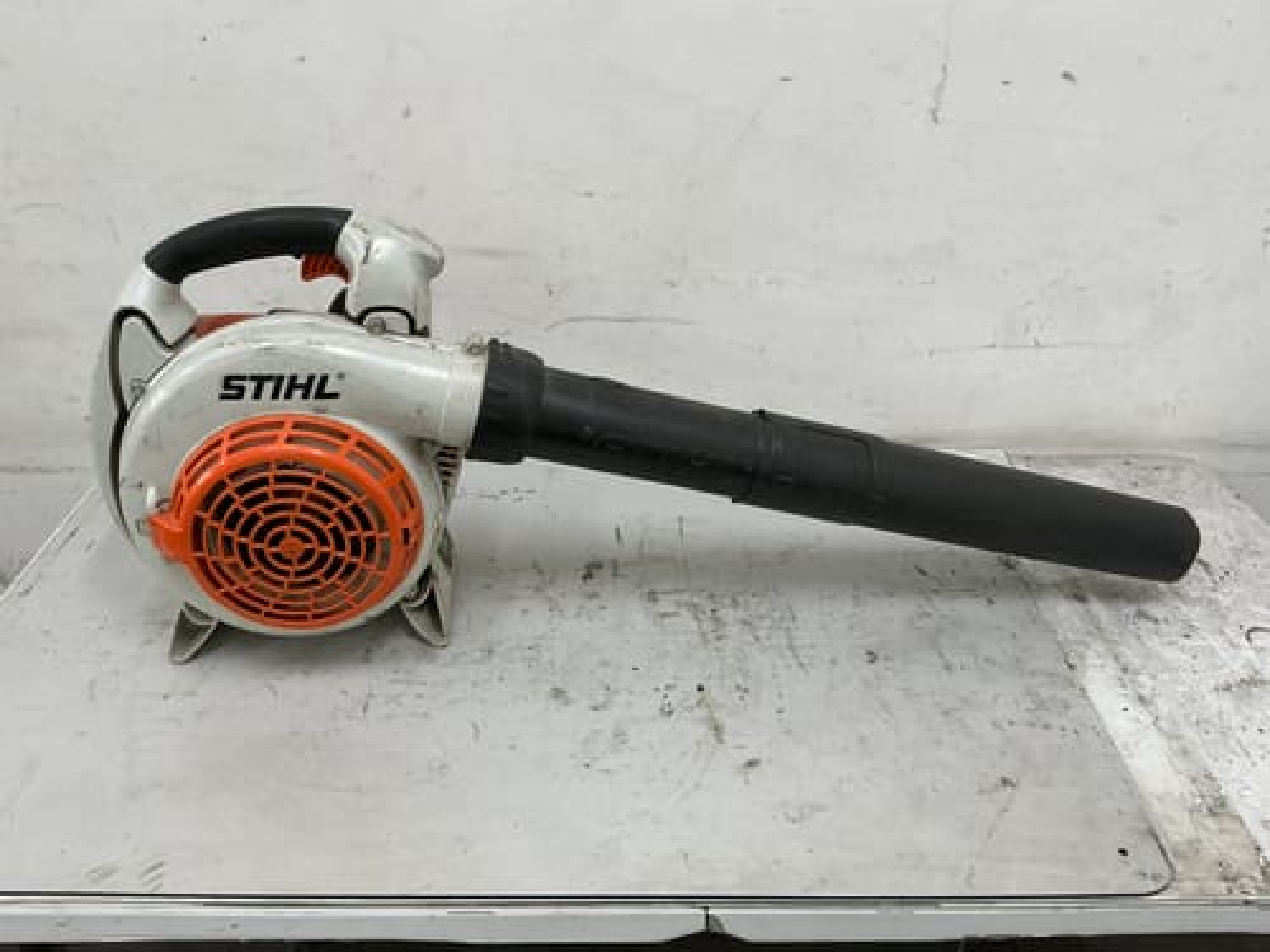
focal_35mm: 28
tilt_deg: -29.8
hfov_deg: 63.4
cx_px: 635
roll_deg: -0.3
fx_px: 1027
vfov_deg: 49.7
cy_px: 476
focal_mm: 3
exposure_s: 1/100
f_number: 1.8
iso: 64
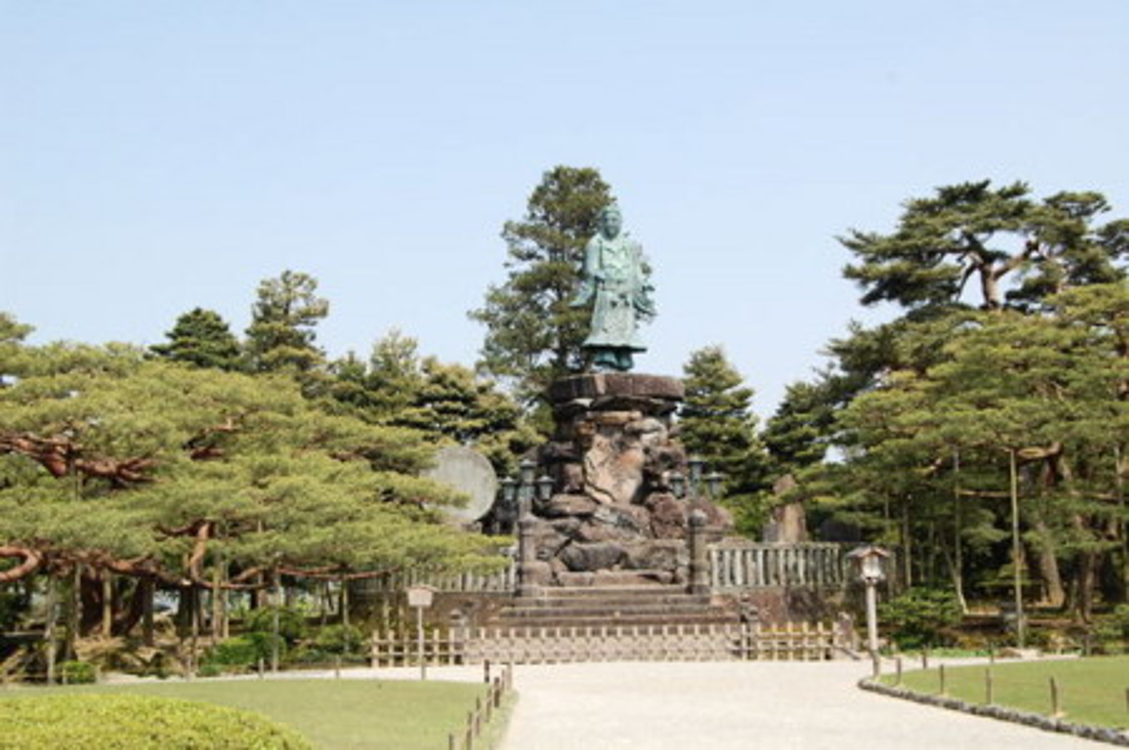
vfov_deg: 31.8
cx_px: 564
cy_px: 375
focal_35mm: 42
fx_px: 1316
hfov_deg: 46.4
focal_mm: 28
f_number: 9
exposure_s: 1/320
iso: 200
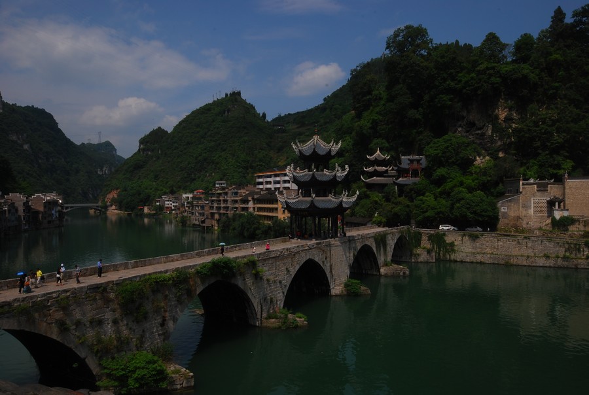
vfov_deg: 48.1
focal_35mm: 27
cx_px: 294
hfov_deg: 67.3
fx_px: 443
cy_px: 198
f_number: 22
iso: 100
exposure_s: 1/80
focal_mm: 18
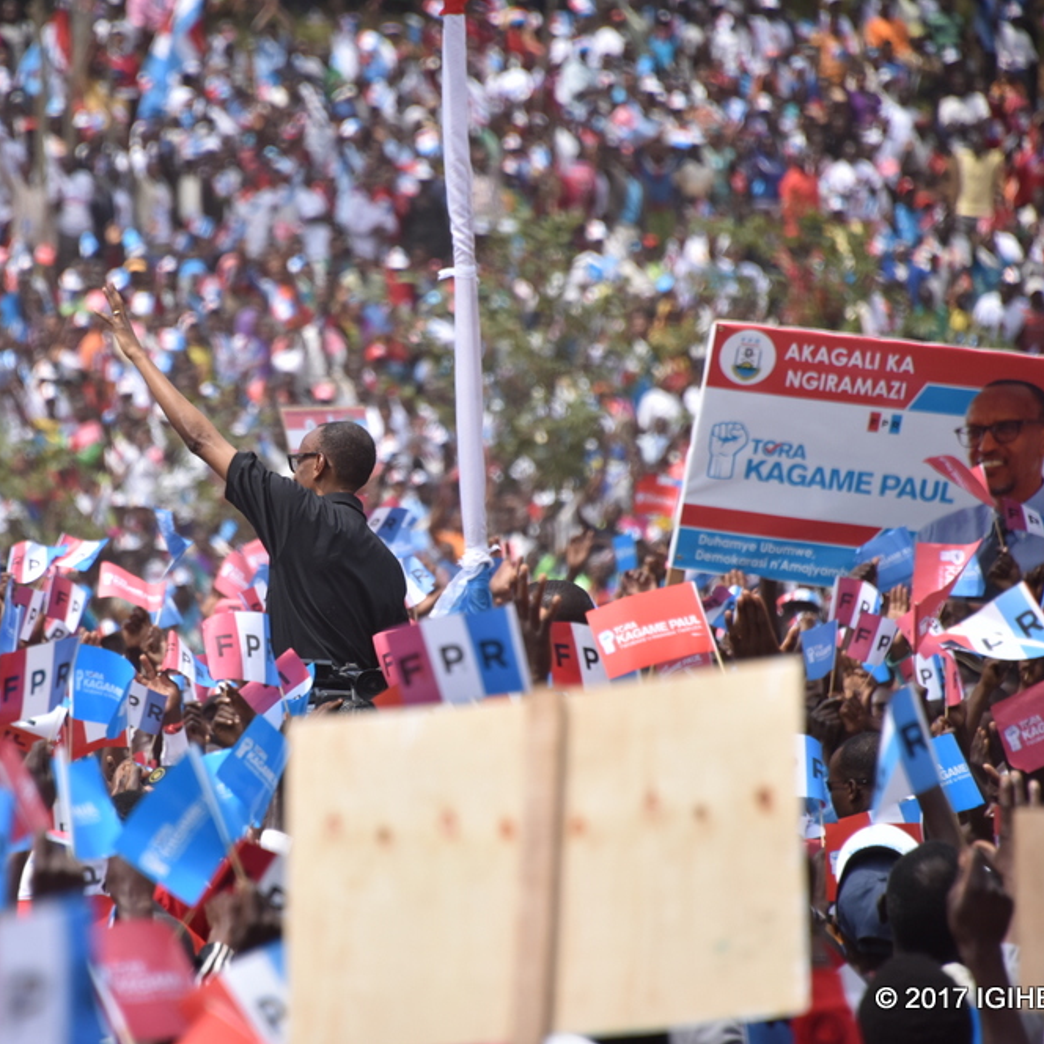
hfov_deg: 4.6
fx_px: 13103
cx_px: 307
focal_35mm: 384
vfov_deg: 4.6
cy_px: 520
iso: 500
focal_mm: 300
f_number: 6.3
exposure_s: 1/2000
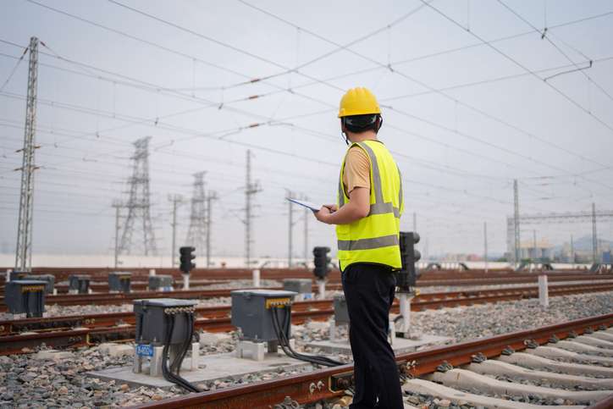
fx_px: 596
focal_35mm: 35
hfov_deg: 54.4
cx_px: 306
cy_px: 204
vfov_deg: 37.9
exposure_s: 1/3200
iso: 100
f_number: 1.8
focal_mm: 35
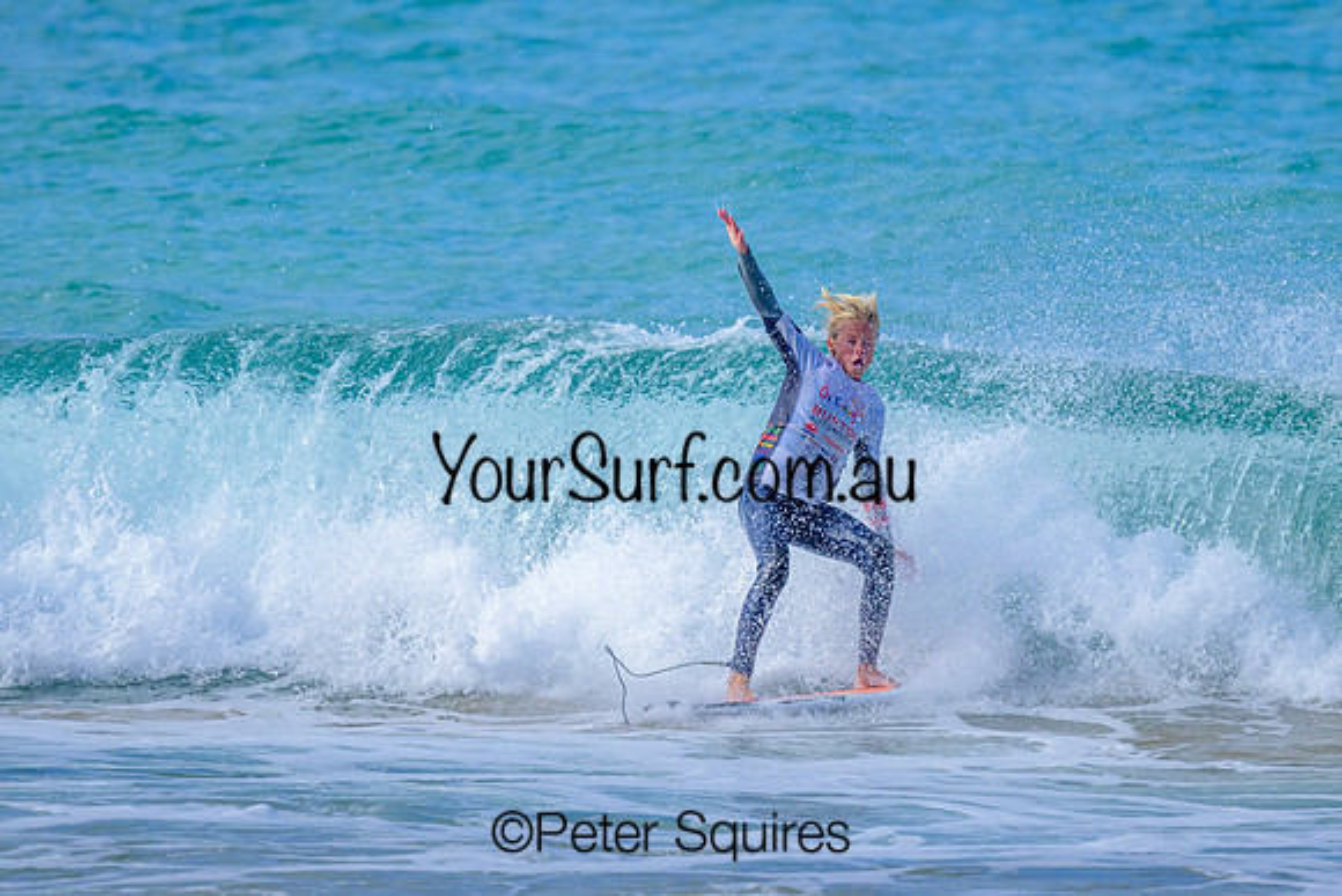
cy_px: 292
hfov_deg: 1.9
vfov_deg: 1.3
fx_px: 40954
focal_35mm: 1098
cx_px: 803
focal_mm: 800
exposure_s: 1/2000
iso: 320
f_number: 6.3
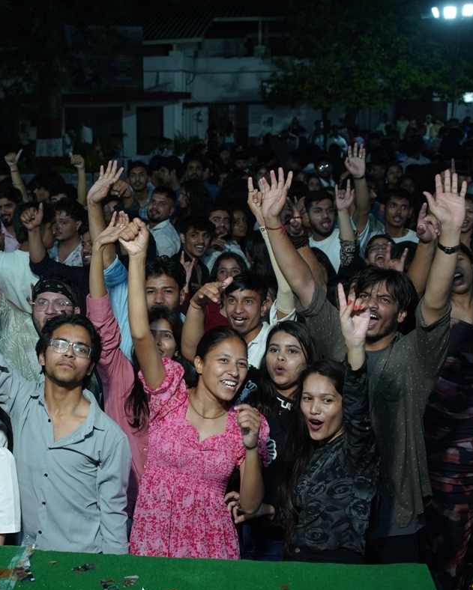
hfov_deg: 29.6
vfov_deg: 37.3
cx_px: 102
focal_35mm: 50
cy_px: 294
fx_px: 874
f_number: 5
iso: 1000
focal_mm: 35
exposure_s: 1/160
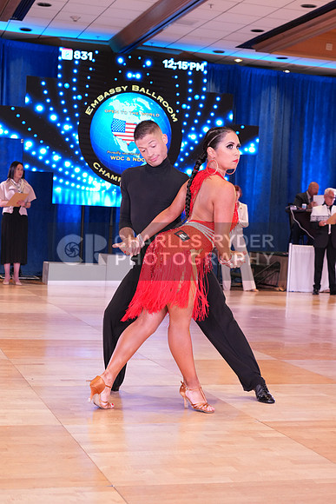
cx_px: 168
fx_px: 853
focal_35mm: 61
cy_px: 252
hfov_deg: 22.3
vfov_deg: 32.9
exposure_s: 1/200
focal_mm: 61
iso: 2000
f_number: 5.6
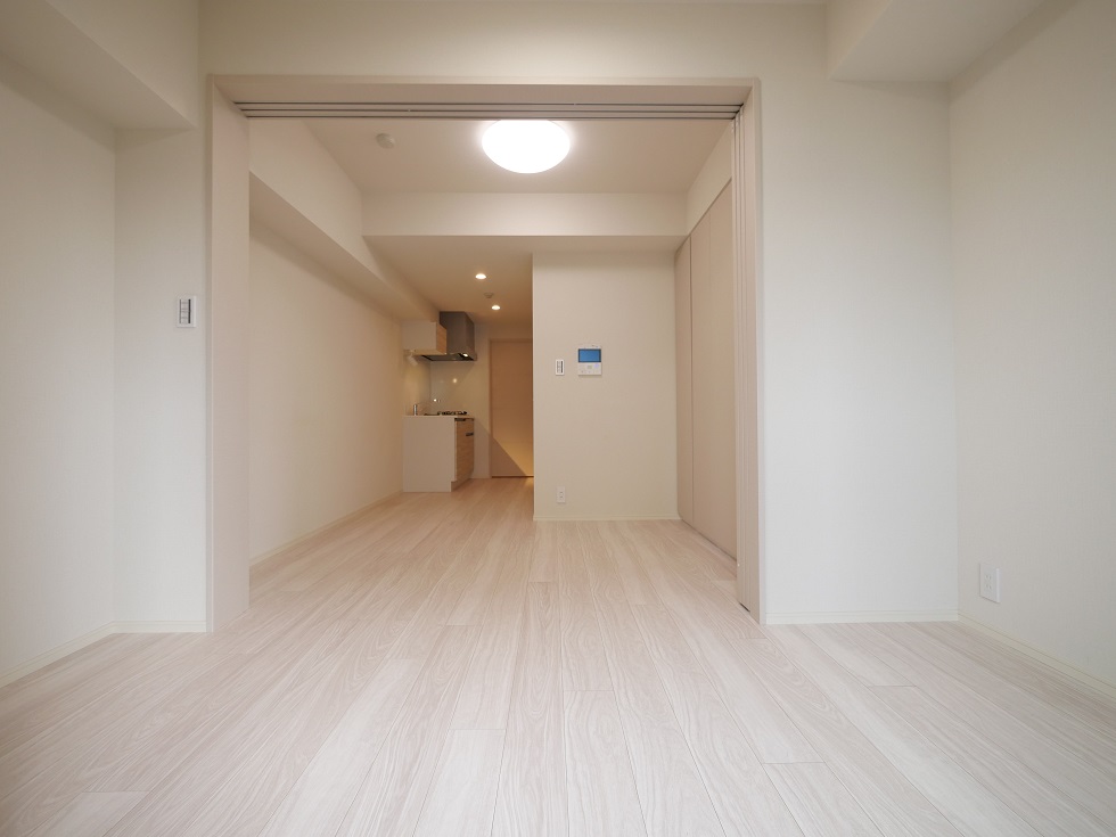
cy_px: 418
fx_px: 451
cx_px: 558
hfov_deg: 102.1
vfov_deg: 85.7
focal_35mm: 14
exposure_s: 1/160
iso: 640
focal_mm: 7
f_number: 4.5
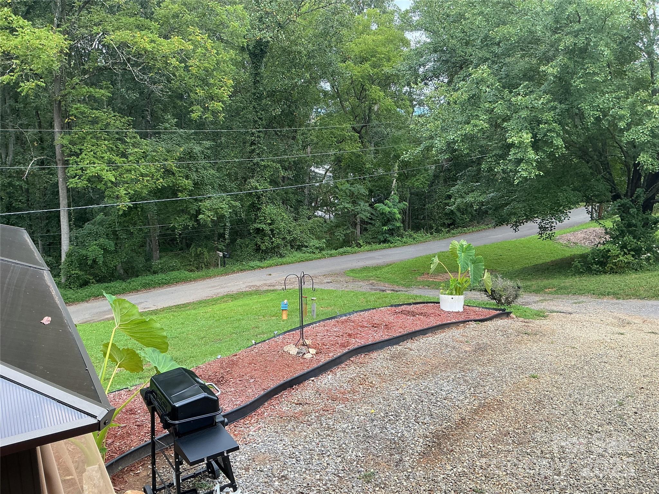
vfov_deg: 48.2
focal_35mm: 29
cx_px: 330
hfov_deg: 61.7
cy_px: 247
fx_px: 552
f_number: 1.8
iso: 25
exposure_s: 1/360
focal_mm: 3
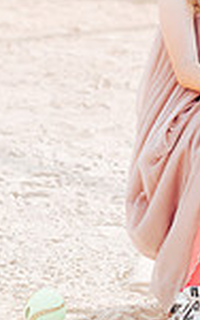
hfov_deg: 5.0
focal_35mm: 260
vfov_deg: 8.0
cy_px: 6
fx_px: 2263
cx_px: 230
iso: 160
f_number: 2.8
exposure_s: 1/640
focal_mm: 85
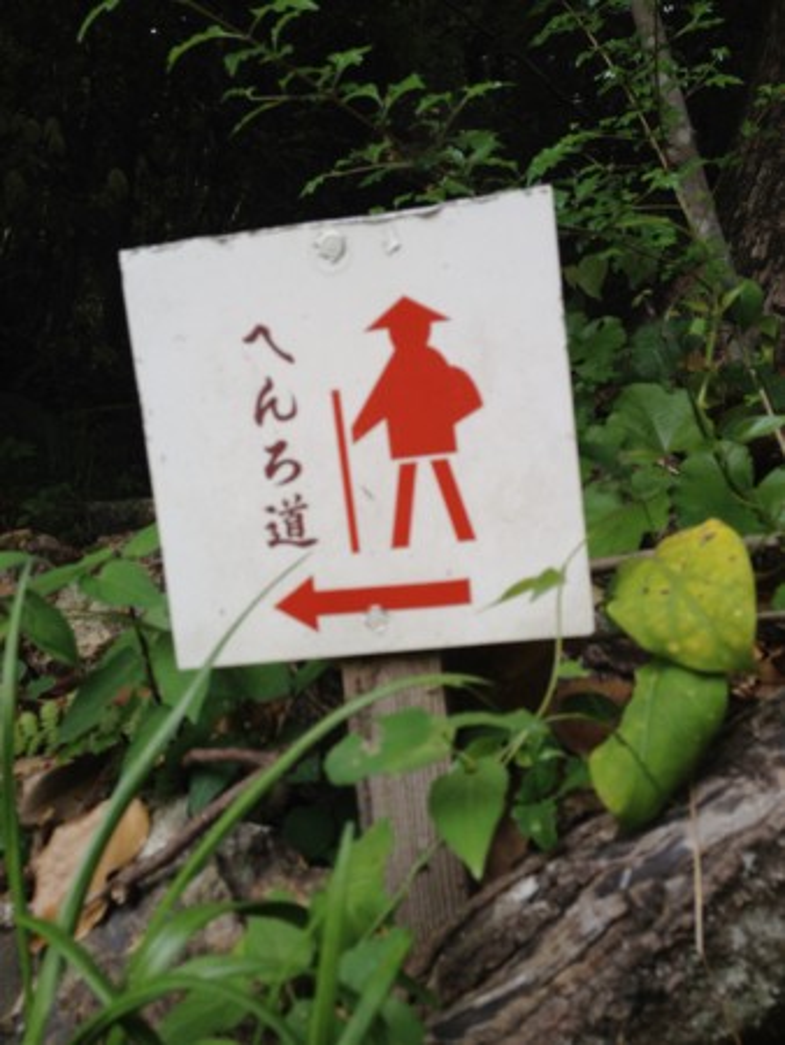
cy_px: 522
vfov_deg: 52.6
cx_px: 392
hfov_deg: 40.7
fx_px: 1057
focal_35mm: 35
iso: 64
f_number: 2.4
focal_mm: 4.28
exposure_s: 1/238
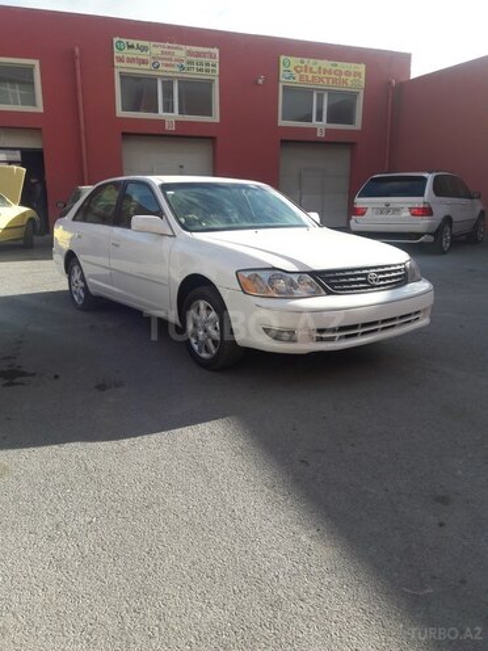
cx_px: 244
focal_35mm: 28
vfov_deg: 63.4
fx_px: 526
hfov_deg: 49.7
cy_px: 326
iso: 40
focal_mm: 3.7
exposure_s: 1/910
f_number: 1.9
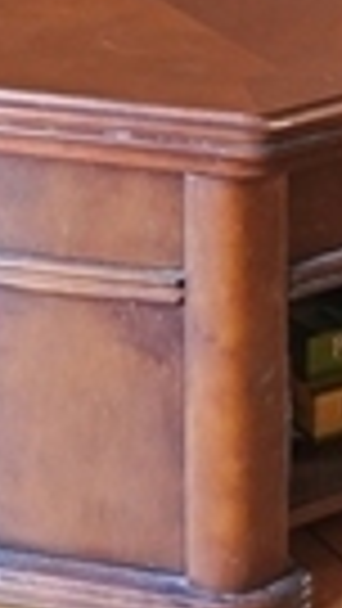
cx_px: 184
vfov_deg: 12.7
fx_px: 2110
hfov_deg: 9.3
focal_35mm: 131
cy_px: -844
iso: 400
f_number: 7.1
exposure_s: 1/100
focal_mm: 11
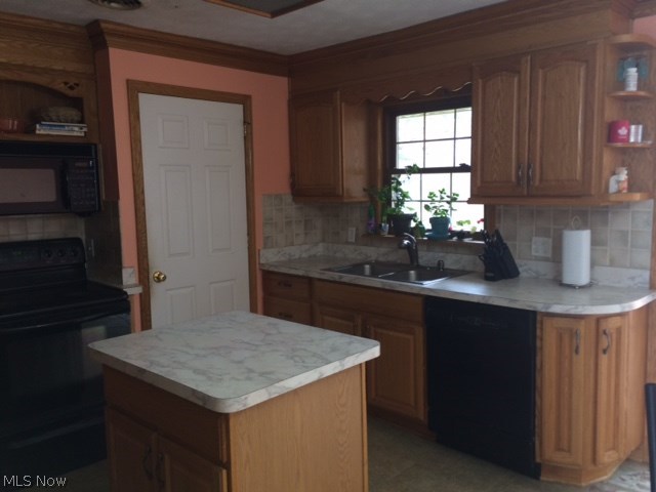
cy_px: 246
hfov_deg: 61.7
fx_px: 550
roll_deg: +1.3
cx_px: 328
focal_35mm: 29
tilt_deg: -7.9
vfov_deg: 48.2
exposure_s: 1/30
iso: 64
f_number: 2.2
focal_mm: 4.15
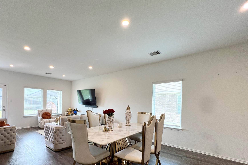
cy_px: 105
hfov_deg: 96.3
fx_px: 110
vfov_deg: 72.3
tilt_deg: -1.0
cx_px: 110
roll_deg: -0.7
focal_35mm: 16
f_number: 1.8
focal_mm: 1.57
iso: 80
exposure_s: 1/120
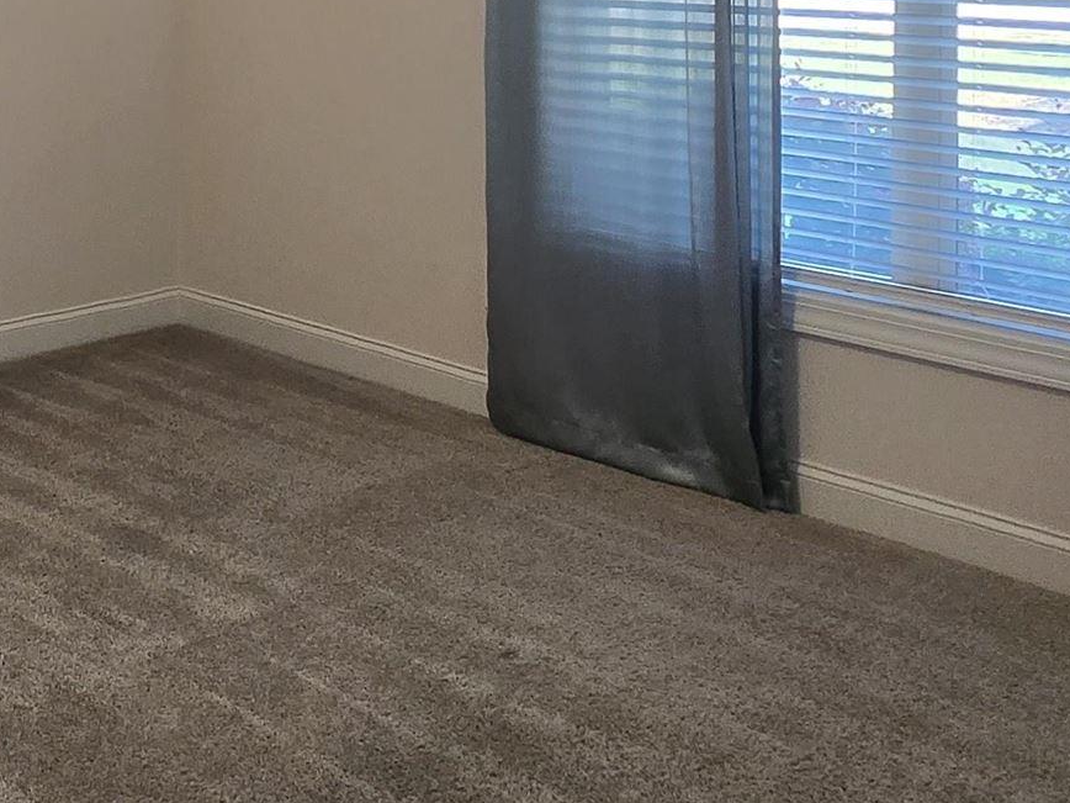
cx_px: 11
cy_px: -74
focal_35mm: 46
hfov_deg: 37.1
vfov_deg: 28.7
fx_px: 1422
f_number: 2.2
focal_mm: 1.7
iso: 100
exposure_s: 1/60
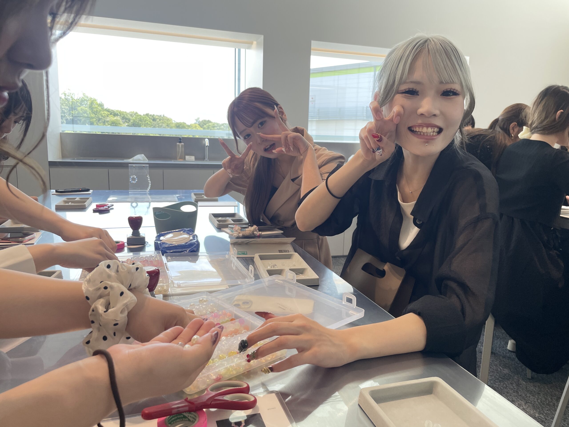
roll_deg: -1.9
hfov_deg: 67.3
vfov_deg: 53.1
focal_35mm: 26
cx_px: 284
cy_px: 214
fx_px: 427
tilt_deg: -9.3
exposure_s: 1/117
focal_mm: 4.2
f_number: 1.6
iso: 40
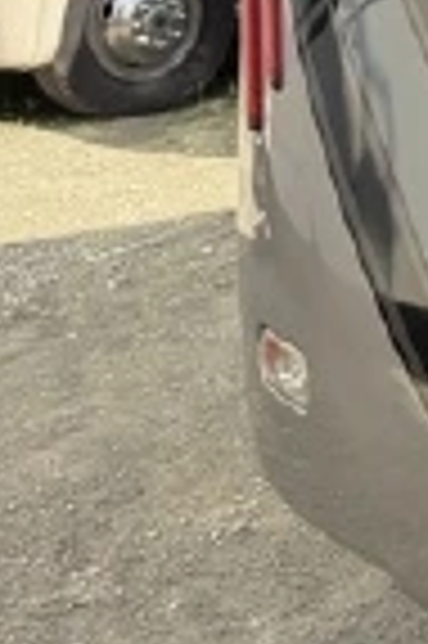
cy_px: -410
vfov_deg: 13.5
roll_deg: +0.8
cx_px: 1428
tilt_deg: +1.1
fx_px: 2503
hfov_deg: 7.9
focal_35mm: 140
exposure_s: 1/1727
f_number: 1.78
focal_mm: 6.76
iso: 80
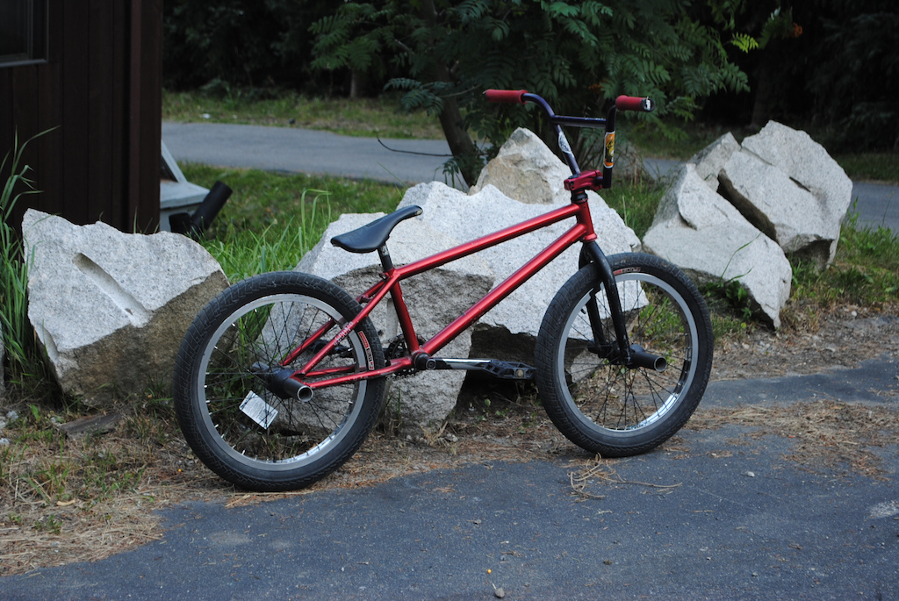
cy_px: 300
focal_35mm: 82
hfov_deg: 24.6
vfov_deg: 16.6
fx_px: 2062
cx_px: 450
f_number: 5.6
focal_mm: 55
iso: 200
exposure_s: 1/40
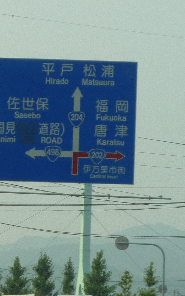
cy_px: 148
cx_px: 47
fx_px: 3242
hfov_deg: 3.3
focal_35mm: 402
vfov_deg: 5.2
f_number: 4.5
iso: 125
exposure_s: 1/500
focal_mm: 25.9
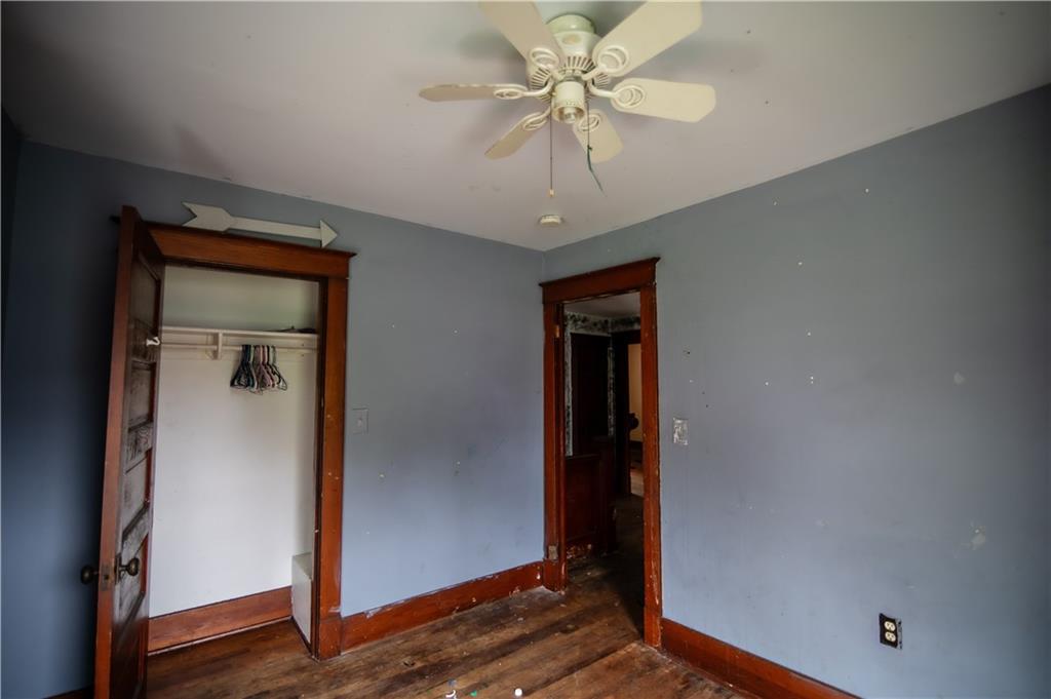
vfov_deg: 73.7
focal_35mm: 16
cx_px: 526
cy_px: 350
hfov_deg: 96.8
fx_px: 467
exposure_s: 1/160
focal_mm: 16
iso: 1000
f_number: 2.8
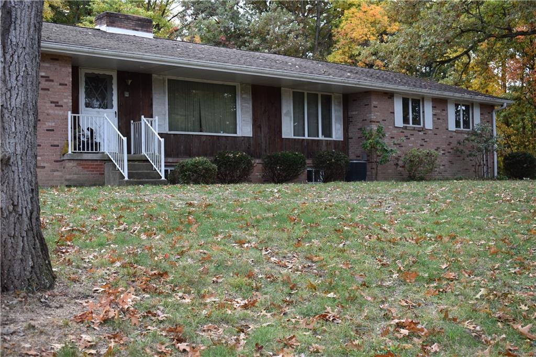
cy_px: 178
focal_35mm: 45
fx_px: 670
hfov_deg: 43.6
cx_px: 268
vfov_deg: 29.8
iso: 400
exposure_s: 1/125
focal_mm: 30
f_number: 5.6
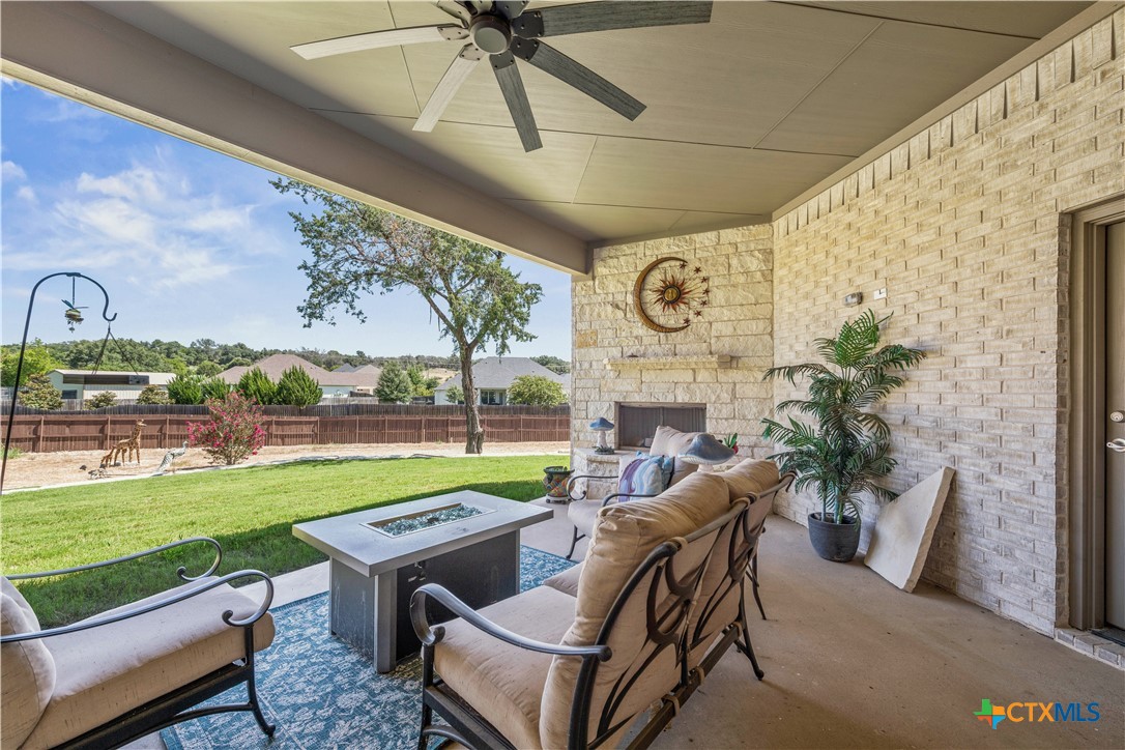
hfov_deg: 104.3
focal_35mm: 14
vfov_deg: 81.2
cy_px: 375
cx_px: 562
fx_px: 437
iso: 250
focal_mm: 14
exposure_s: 1/40
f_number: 8
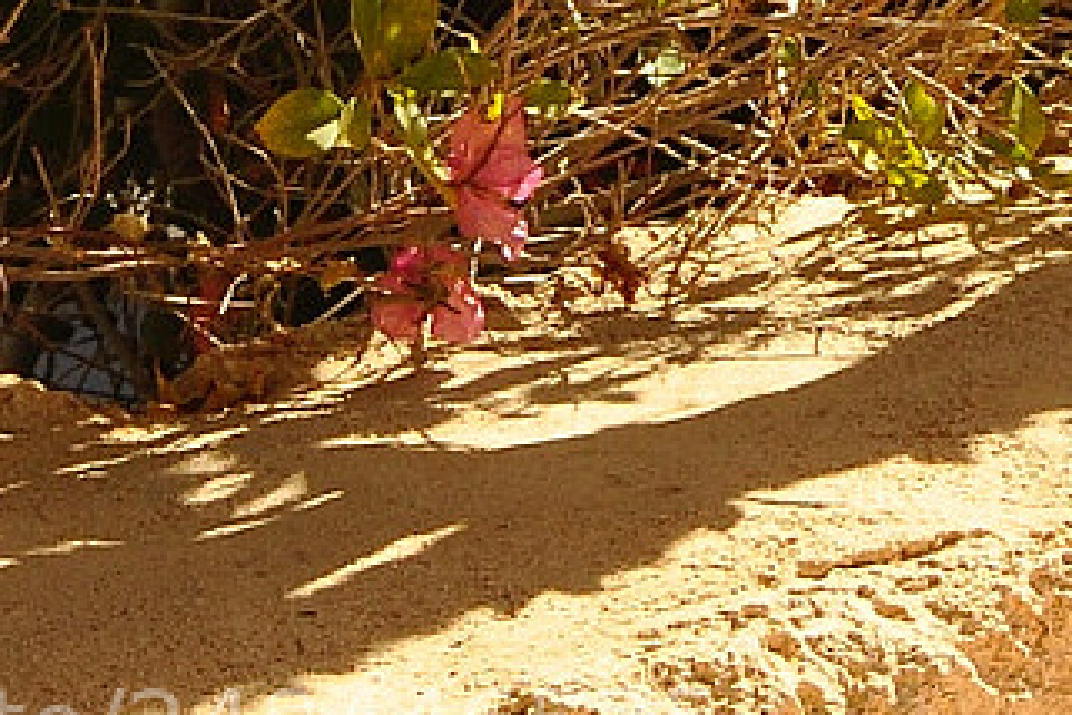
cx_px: 1643
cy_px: -787
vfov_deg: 3.0
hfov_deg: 4.6
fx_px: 13339
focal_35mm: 448
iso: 200
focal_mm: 60
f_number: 13
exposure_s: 1/125
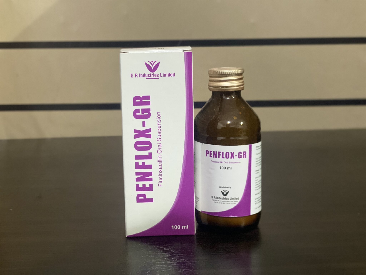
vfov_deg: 28.0
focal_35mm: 52
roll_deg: +2.4
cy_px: 138
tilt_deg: -9.1
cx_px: 183
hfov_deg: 36.8
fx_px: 550
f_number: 2
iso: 400
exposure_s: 1/40
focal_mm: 6
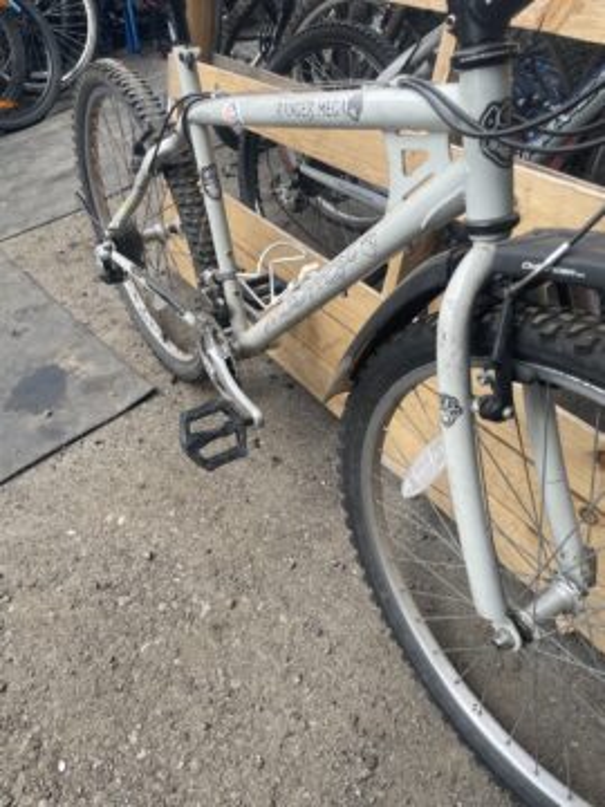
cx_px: 302
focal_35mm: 26
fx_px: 606
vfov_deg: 67.3
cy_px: 404
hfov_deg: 53.1
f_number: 1.6
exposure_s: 1/979
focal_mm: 4.2
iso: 32
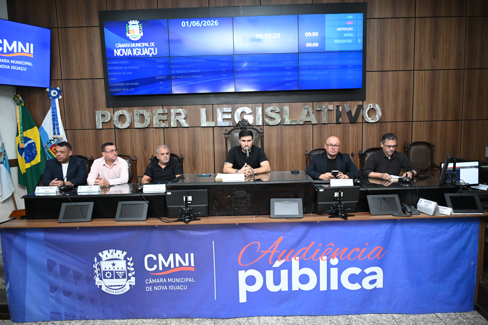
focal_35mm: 24
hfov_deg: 73.8
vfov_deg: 53.1
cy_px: 162
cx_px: 244
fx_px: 325
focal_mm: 24
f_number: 4.5
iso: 5000
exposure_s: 1/160
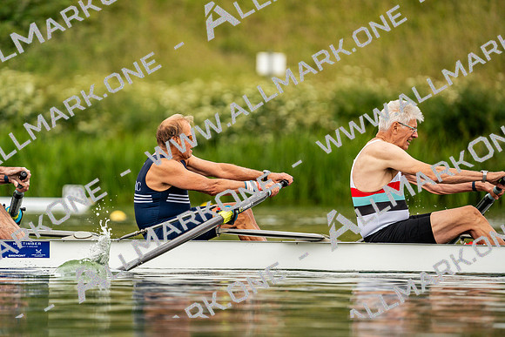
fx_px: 8418
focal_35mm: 600
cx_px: 252
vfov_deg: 2.3
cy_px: 168
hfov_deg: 3.4
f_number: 6.3
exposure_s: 1/2000
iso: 500
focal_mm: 600
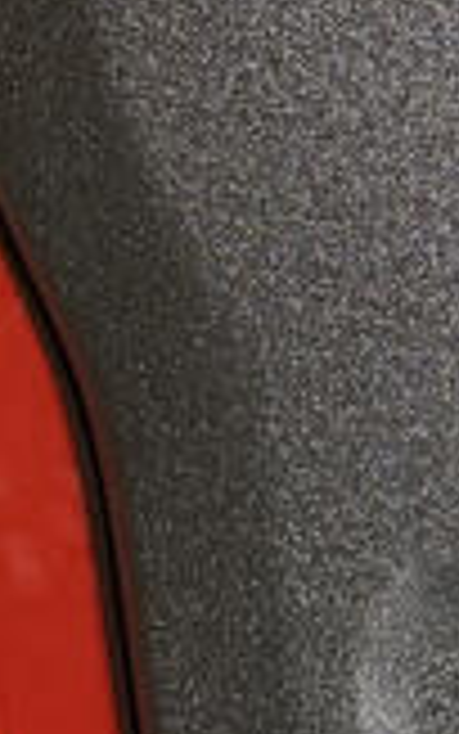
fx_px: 3200
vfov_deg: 12.9
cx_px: 356
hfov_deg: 8.2
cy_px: -63
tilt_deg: -54.2
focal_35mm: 160
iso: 320
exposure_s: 1/60
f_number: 1.78
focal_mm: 6.76
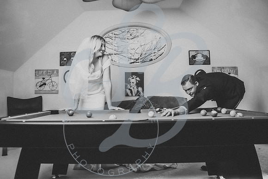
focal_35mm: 26
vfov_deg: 48.9
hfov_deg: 68.5
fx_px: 197
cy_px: 86
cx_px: 130
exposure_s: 1/2000
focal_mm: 24
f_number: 2.8
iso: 200
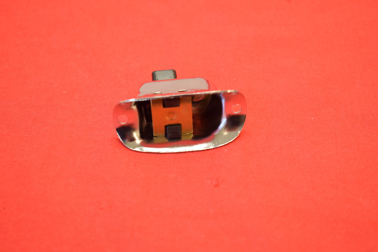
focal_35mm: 69
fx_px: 725
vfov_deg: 19.7
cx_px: 189
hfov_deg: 29.2
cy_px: 126
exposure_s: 1/60
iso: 1250
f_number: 5.3
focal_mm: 46
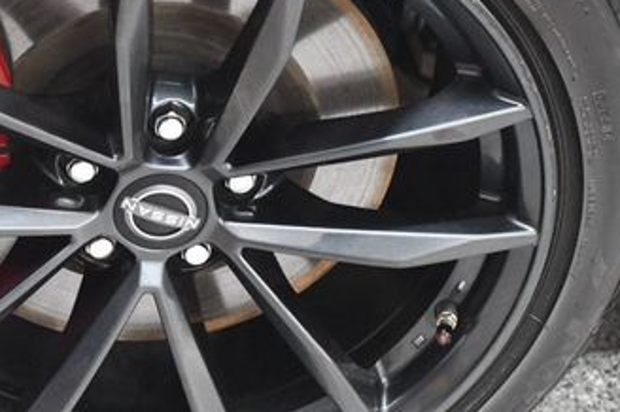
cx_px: 180
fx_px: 2013
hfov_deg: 17.4
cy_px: 227
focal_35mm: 117
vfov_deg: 11.7
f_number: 4.5
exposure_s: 1/60
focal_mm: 40
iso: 6400
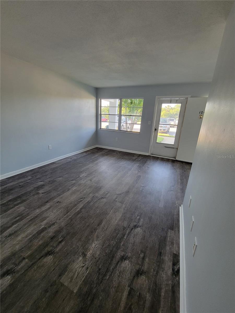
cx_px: 118
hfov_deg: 89.9
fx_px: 118
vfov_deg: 106.2
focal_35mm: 13
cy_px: 156
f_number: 2.2
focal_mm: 2.2
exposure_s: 1/60
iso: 250
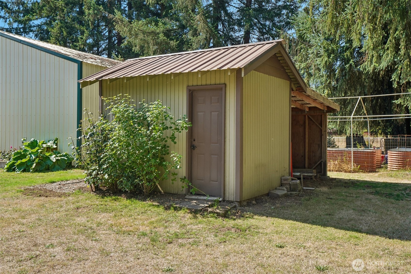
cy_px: 137
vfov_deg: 37.8
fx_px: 400
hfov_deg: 54.4
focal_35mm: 35
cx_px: 206
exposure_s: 1/250
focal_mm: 35
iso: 400
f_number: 8
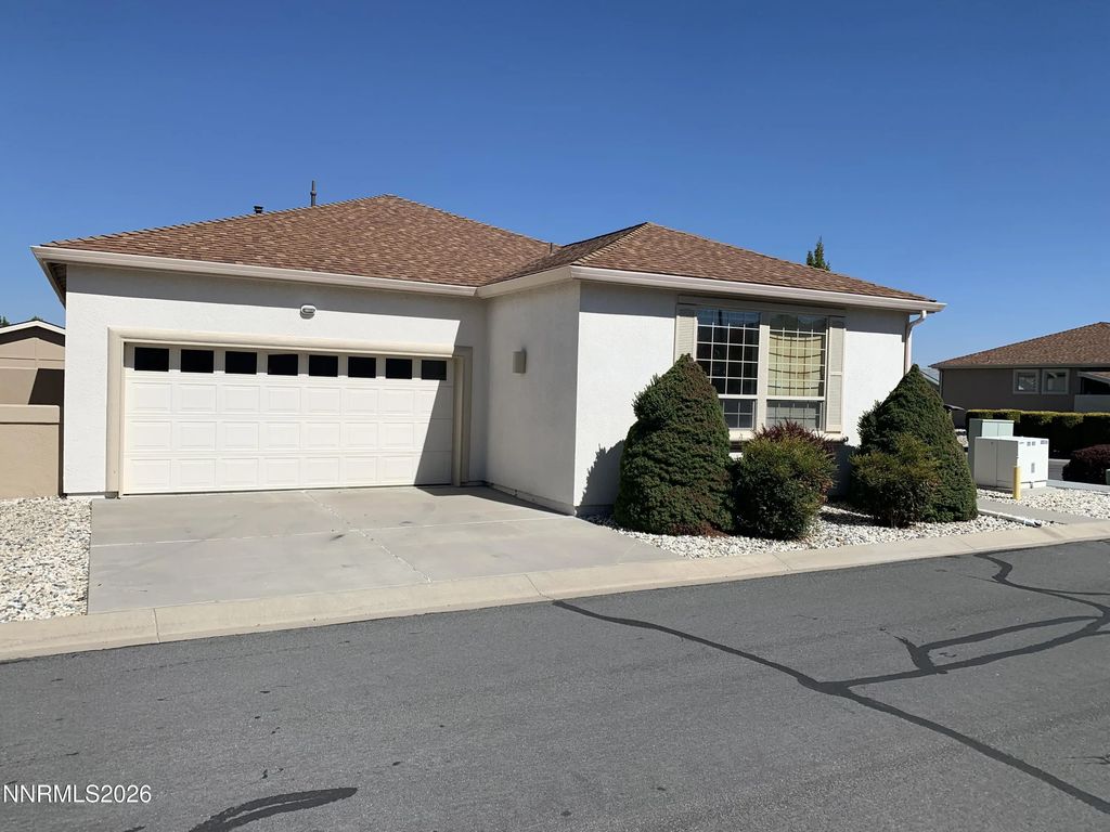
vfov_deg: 53.1
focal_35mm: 26
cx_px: 555
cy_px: 416
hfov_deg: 67.3
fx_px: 834
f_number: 1.8
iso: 25
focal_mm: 4.25
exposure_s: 1/4098
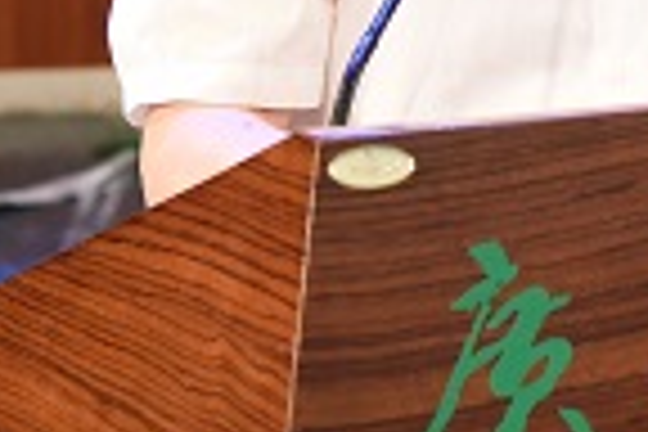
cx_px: 616
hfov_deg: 9.5
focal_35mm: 216
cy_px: -410
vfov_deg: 6.2
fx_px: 3888
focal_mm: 52
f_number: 5.6
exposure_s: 1/160
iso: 3200
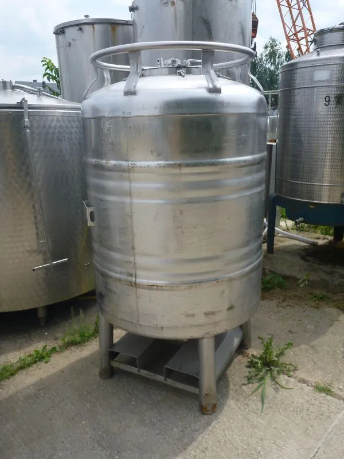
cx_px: 172
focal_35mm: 28
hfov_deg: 49.7
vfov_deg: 63.4
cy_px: 230
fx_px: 371
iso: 100
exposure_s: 1/640
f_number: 3.3
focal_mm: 4.9
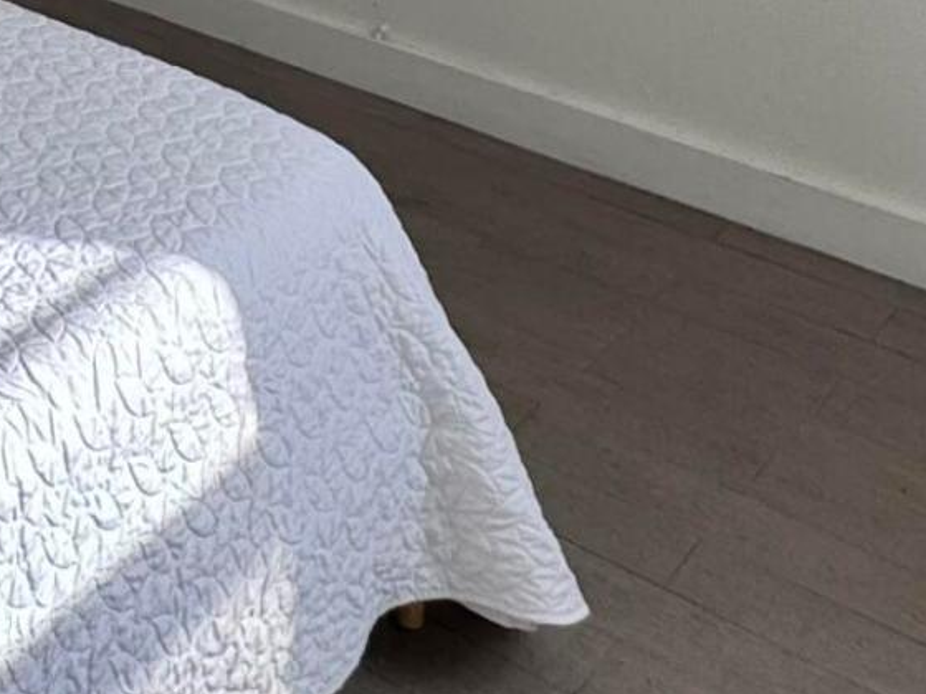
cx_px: -342
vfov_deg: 15.7
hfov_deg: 23.3
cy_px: -727
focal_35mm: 72
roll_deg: +0.5
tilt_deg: -2.2
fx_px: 1926
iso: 40
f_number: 2.2
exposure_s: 1/275
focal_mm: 2.22
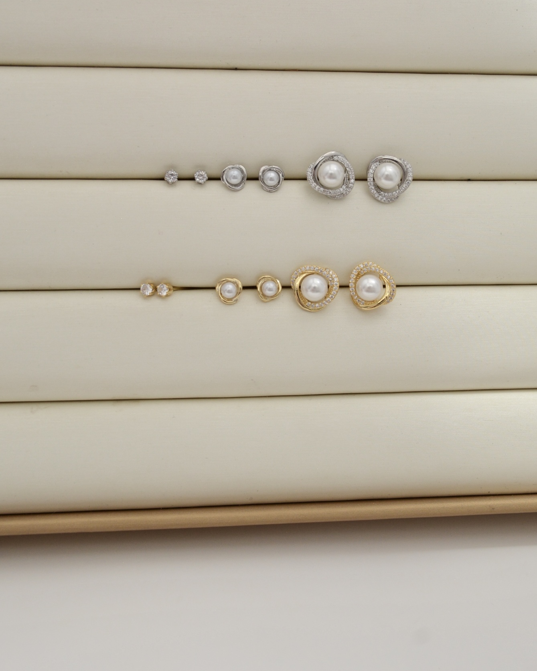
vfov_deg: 30.4
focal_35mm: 62
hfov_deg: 24.6
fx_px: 1232
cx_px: 282
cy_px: 287
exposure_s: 1/800
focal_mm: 32
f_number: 8
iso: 500
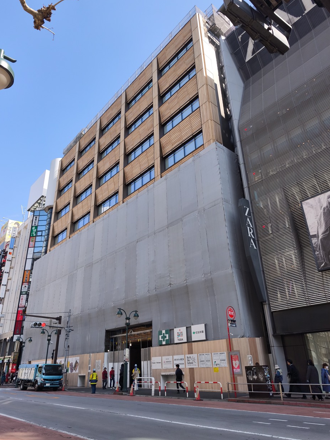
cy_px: 221
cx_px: 159
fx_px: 305
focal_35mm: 24
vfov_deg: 71.6
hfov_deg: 56.8
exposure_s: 1/1332
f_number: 1.6
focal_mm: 6.57
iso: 50
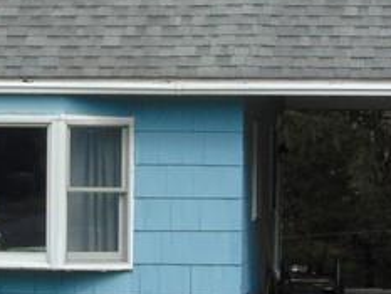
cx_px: -20
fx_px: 2486
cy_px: 192
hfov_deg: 8.9
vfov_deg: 6.8
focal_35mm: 220
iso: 80
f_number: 3.5
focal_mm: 9
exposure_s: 1/800
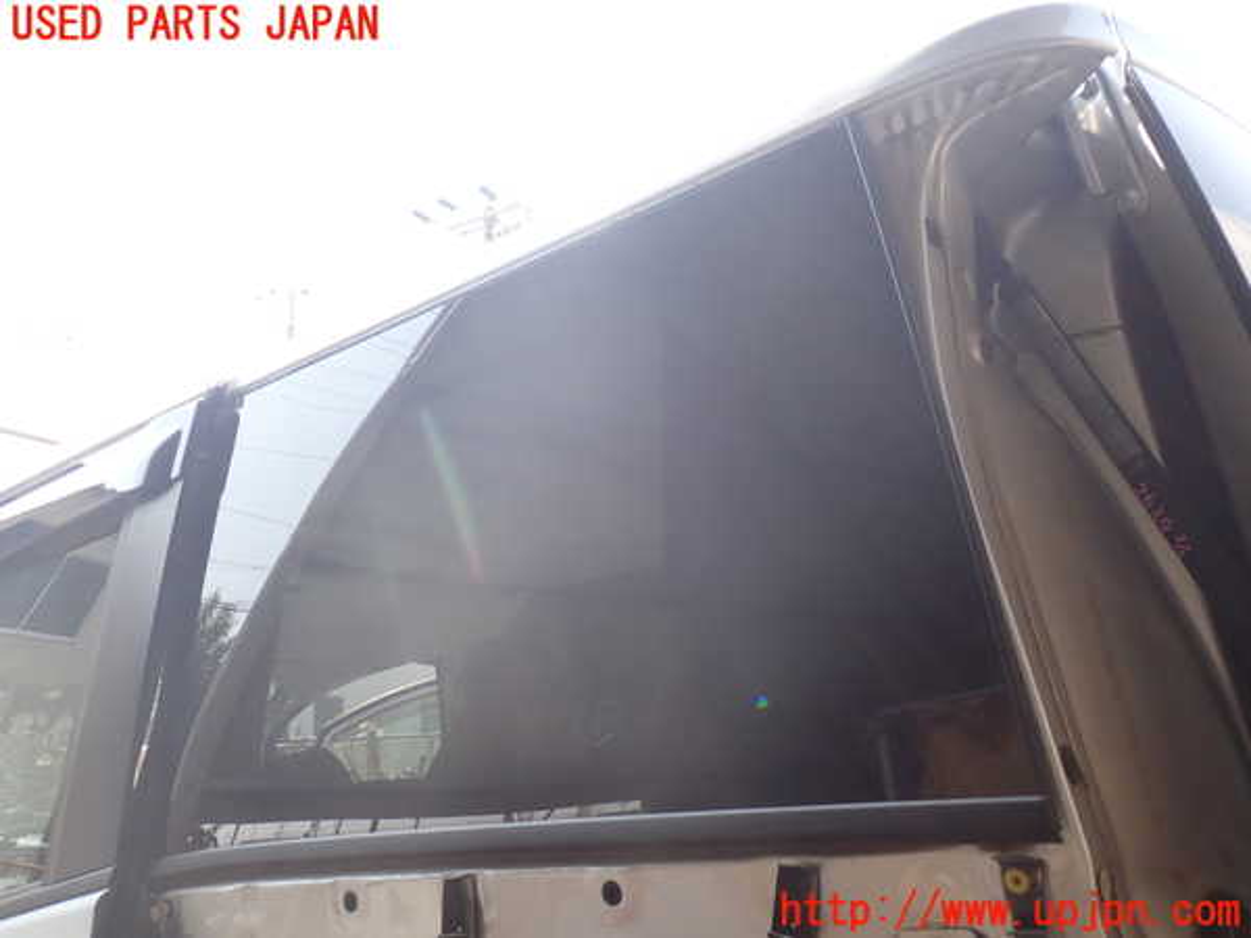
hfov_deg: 60.0
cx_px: 626
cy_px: 469
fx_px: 1084
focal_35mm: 30
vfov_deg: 46.8
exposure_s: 1/250
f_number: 3.2
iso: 100
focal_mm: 5.4
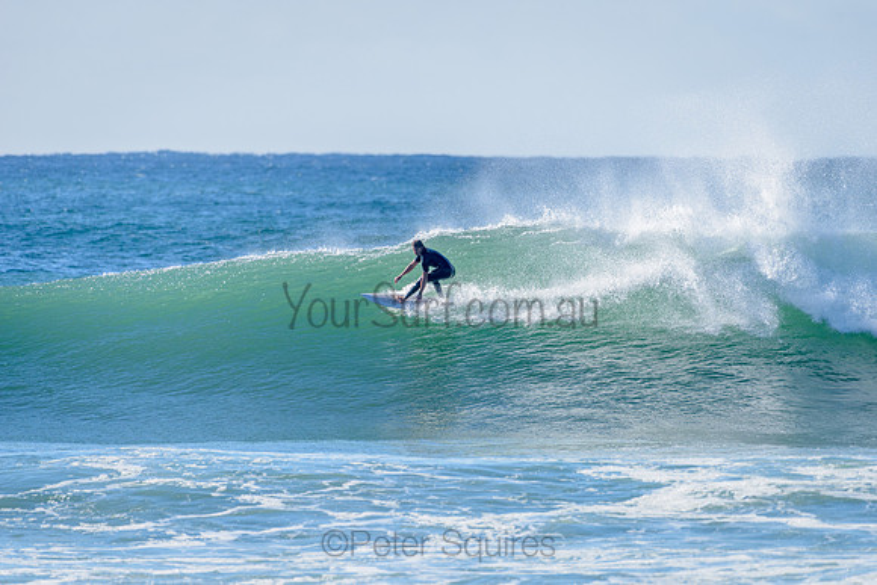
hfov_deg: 4.0
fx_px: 12439
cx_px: 444
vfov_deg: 2.7
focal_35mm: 511
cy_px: 293
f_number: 5.6
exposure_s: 1/2000
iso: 220
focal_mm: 500
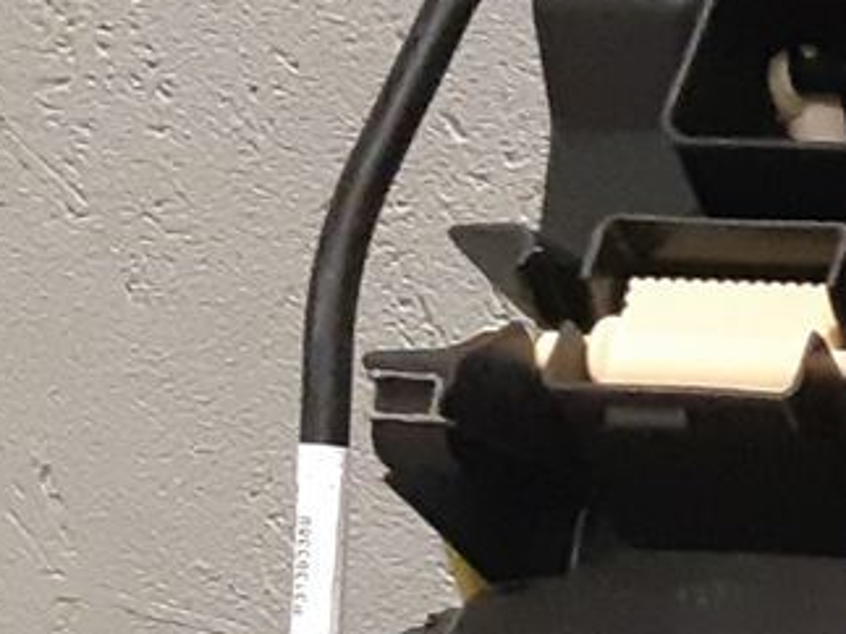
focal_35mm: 165
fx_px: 4031
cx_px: 2436
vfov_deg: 8.8
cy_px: 862
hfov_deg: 9.6
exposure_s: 1/50
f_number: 1.7
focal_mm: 3.93
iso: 250
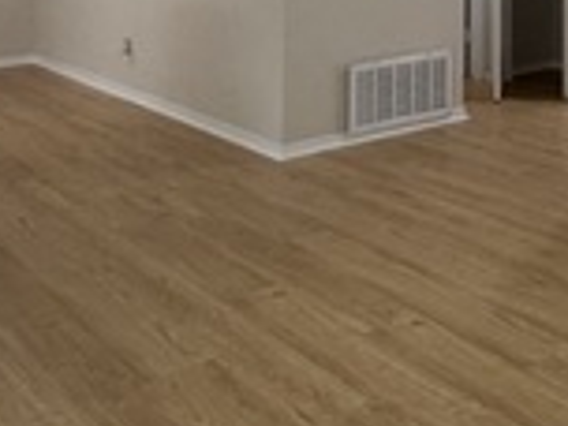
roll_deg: -2.0
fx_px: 968
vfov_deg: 22.4
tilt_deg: +0.4
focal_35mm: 59
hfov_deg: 30.8
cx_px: 542
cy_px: -116
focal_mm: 2.22
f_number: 2.2
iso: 250
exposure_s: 1/60
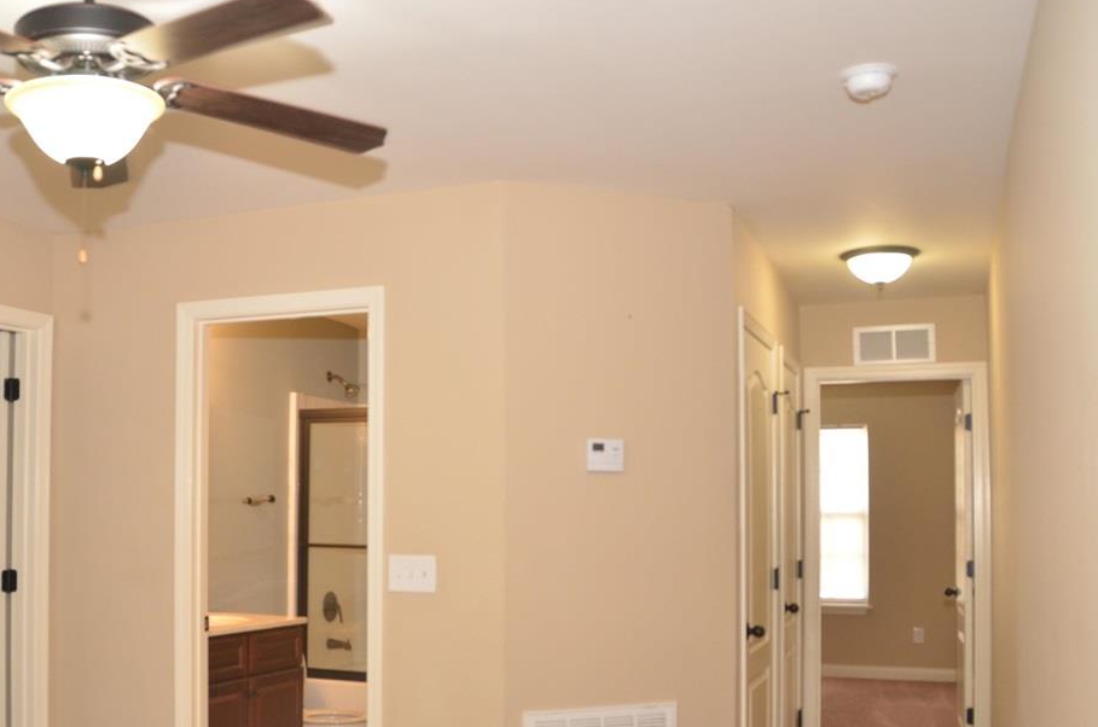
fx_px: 1157
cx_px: 431
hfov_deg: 50.4
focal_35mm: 38
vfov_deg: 34.7
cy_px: 456
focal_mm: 18
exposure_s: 1/60
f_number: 4
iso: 800
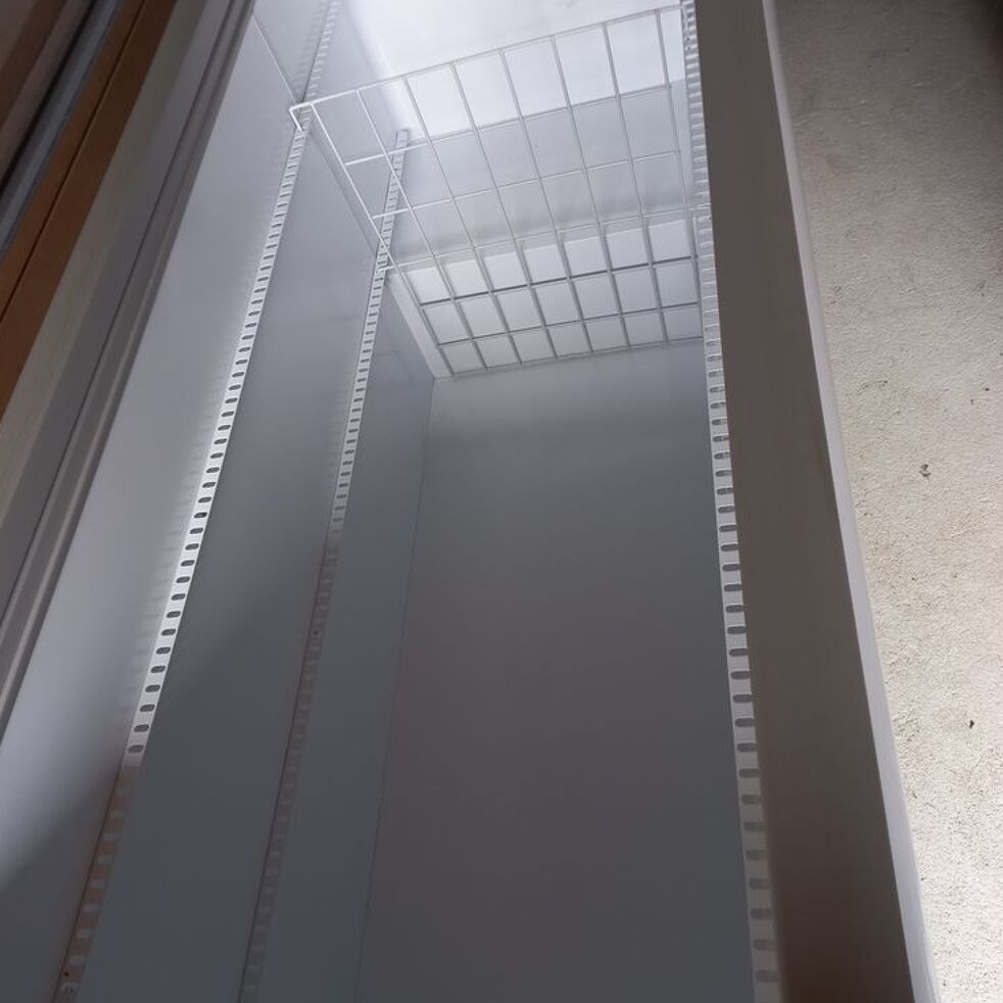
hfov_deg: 54.0
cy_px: 541
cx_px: 494
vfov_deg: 54.0
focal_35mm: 30
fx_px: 983
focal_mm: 4.6
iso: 200
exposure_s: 1/50
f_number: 1.8
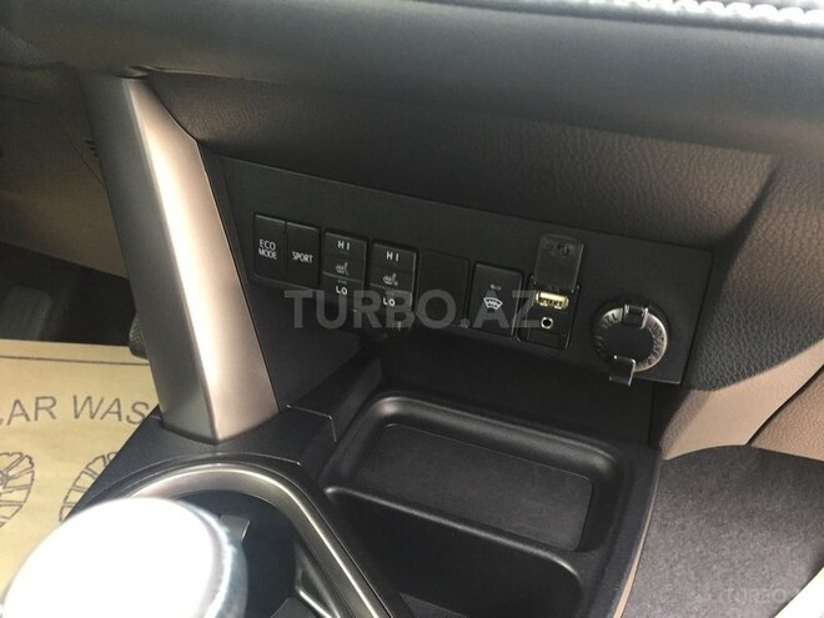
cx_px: 412
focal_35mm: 29
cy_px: 309
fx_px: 690
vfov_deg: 48.2
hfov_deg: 61.7
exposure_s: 1/33
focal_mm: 4.15
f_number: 2.2
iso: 200
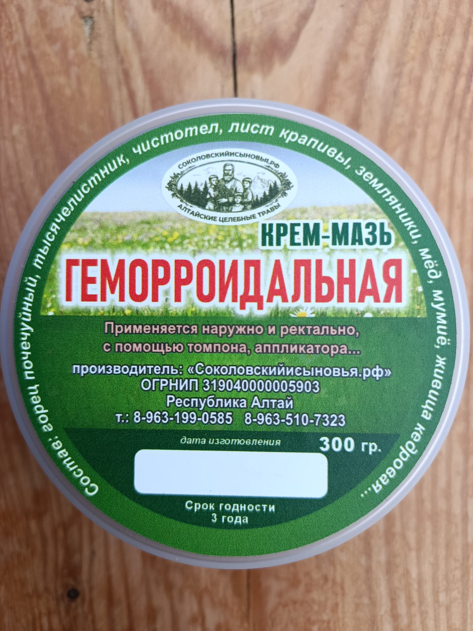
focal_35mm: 24
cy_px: 316
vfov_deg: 71.6
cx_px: 236
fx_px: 437
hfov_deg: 56.8
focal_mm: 5.24
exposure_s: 1/132
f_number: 1.7
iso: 50
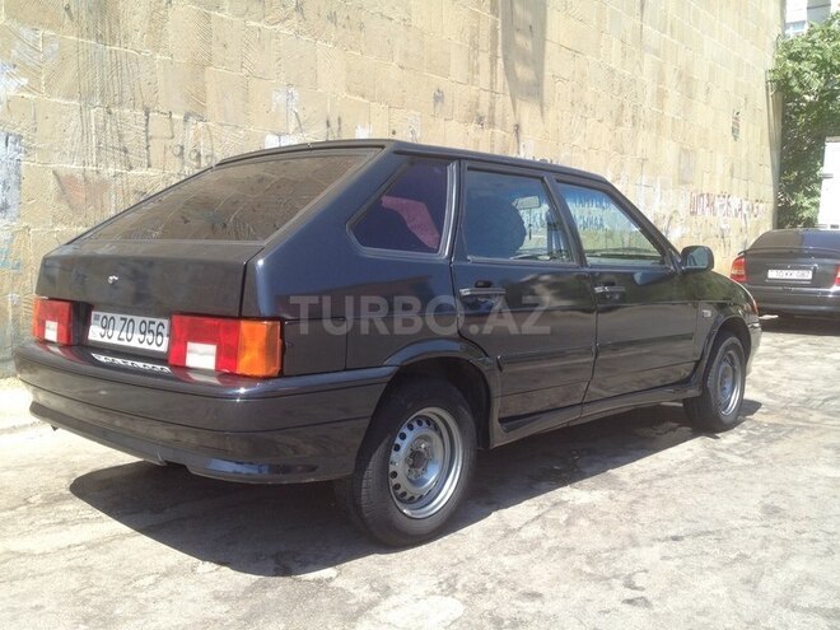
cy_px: 315
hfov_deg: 52.6
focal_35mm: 35
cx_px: 420
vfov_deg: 40.7
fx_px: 849
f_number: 2.4
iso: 50
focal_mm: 4.28
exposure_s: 1/406
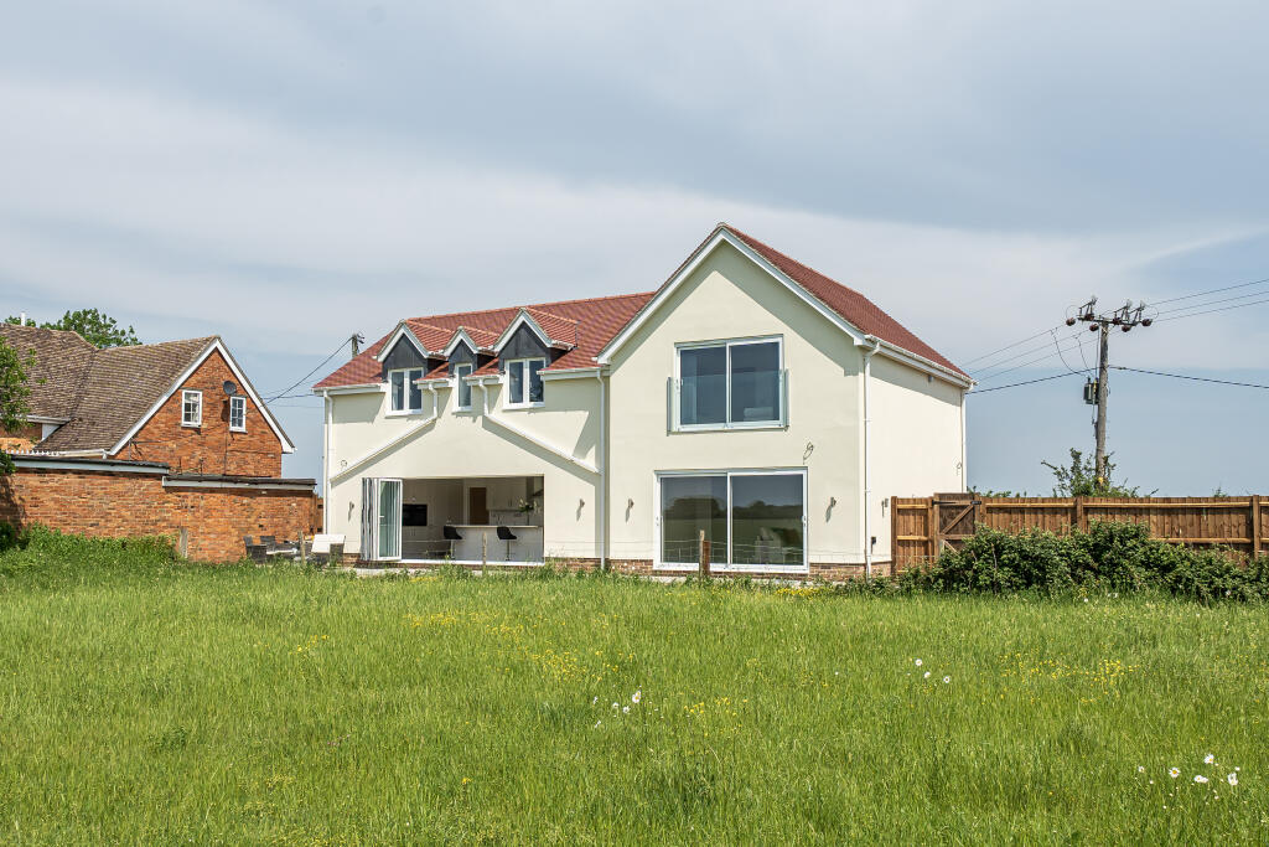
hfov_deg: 60.3
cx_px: 634
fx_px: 1093
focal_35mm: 31
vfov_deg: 42.3
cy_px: 424
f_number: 8
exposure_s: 1/1000
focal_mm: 21
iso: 400
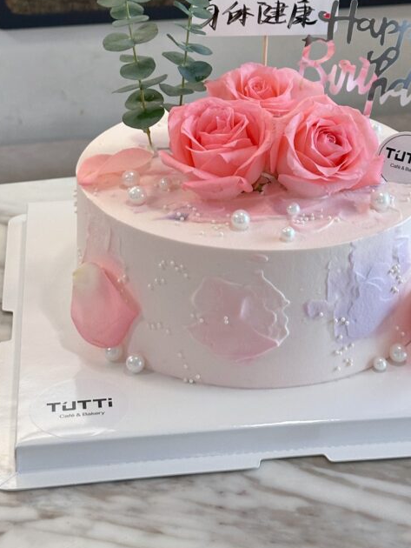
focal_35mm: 78
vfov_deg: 24.6
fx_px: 1234
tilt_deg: -21.4
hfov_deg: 18.9
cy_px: 116
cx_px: 258
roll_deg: -1.8
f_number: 1.78
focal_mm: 6.86
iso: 160
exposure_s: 1/50
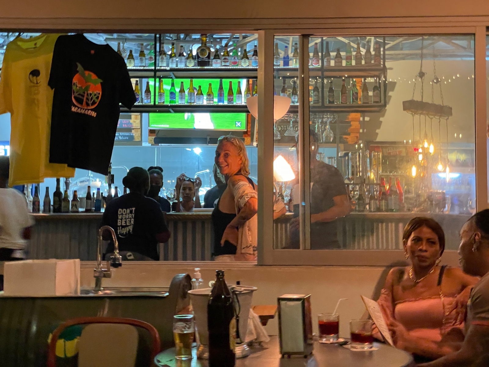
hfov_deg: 36.8
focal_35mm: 52
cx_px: 244
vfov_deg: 28.0
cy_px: 184
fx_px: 735
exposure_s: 1/28
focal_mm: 6
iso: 800
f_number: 2
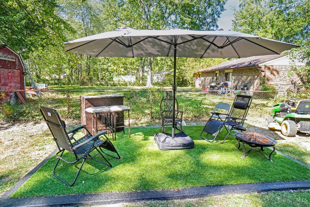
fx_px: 181
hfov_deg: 81.2
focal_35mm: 21
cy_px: 104
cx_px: 155
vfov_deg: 59.5
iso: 250
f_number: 8
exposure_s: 1/100
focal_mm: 14
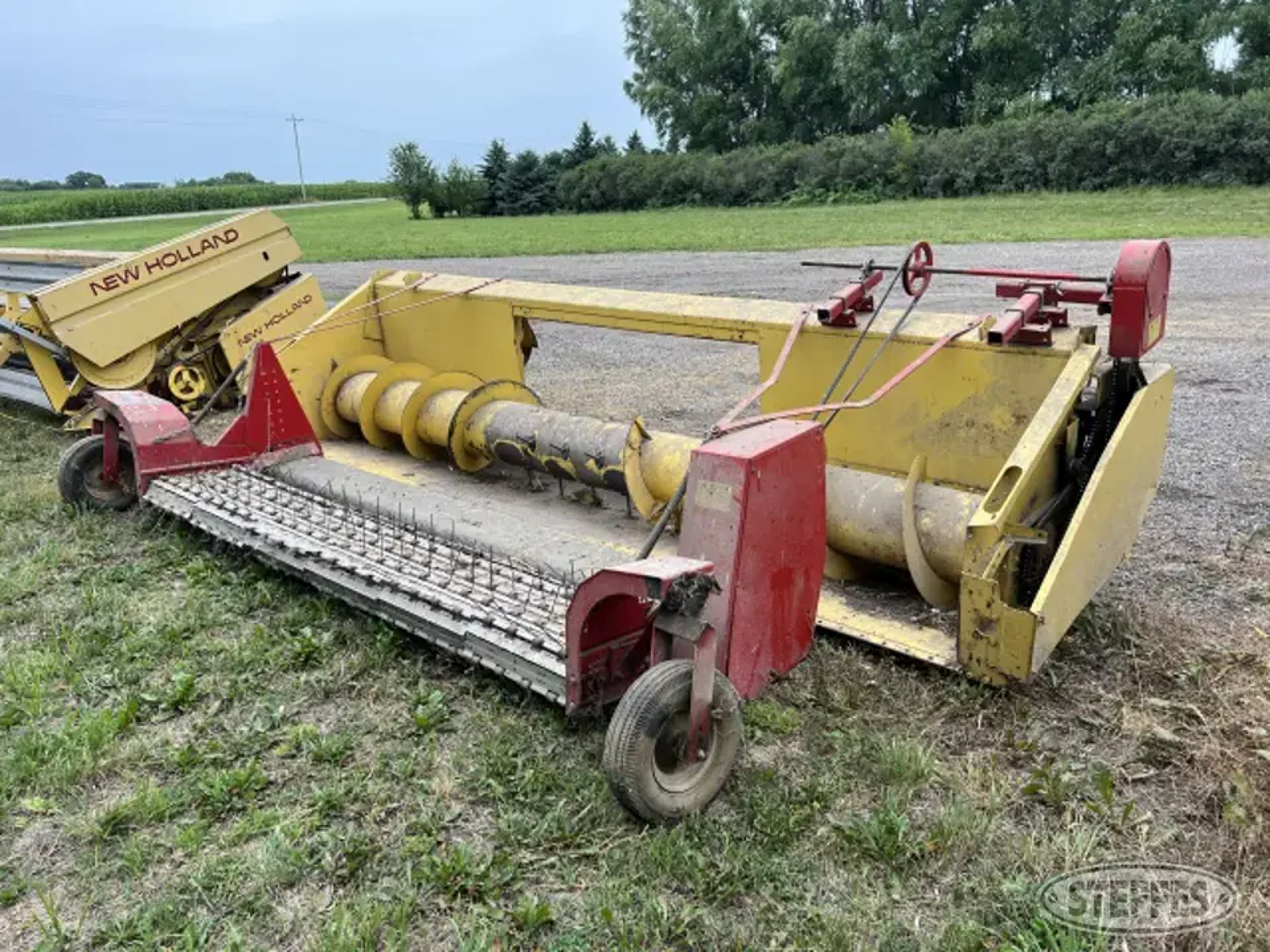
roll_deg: +1.4
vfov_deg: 53.1
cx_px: 635
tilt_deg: -19.0
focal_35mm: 26
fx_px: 954
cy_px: 476
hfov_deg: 67.3
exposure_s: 1/873
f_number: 1.5
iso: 50
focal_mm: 5.7
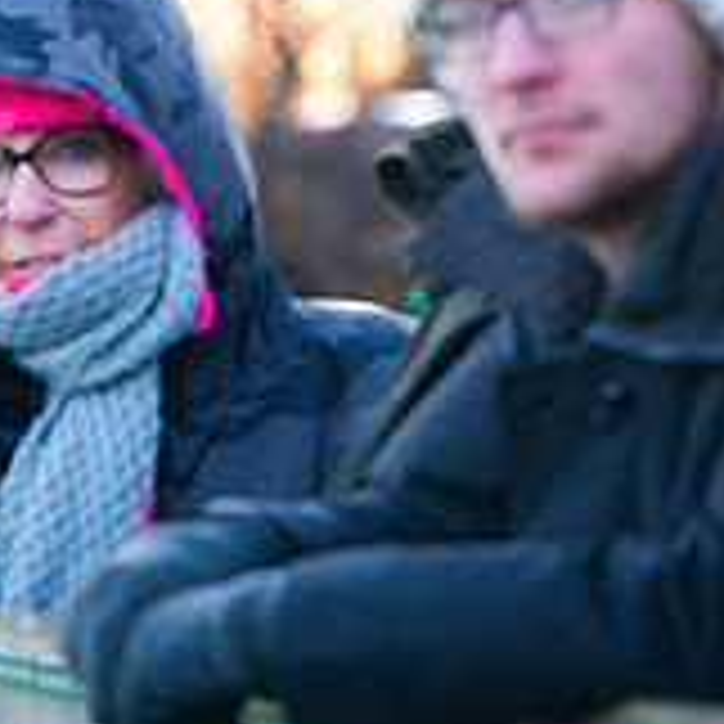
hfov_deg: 4.0
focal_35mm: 437
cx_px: -515
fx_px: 10341
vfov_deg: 4.0
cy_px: -113
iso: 1250
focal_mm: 130
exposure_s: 1/1000
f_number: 3.5
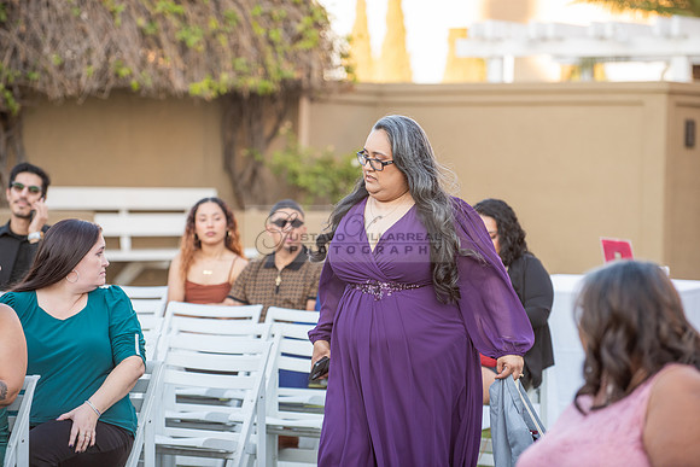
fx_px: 3014
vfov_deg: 8.9
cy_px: 234
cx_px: 350
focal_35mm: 155
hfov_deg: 13.2
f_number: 3.5
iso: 500
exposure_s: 1/250
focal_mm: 155
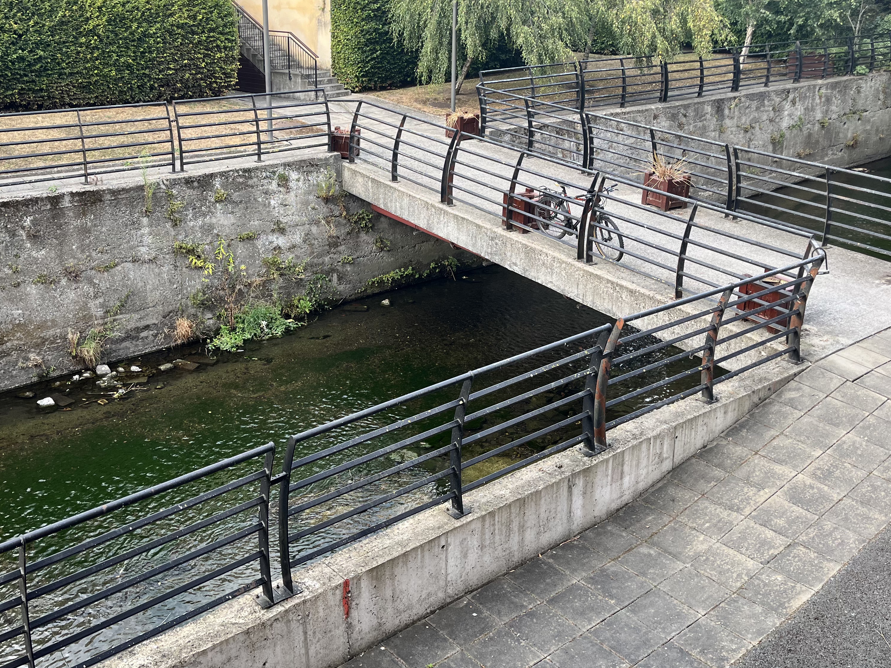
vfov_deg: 40.3
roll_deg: +0.8
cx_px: 369
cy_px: 229
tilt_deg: -16.3
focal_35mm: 35
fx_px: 901
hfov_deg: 52.4
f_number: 1.6
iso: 40
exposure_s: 1/189
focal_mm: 5.1
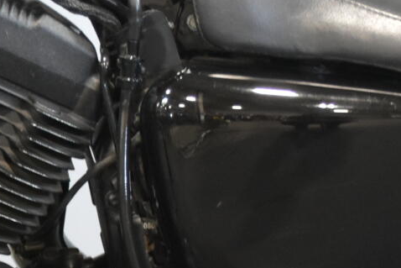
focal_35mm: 201
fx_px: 2239
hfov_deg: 10.0
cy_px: 324
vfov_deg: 6.8
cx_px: -139
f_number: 4.8
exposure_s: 1/13
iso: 1600
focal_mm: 32
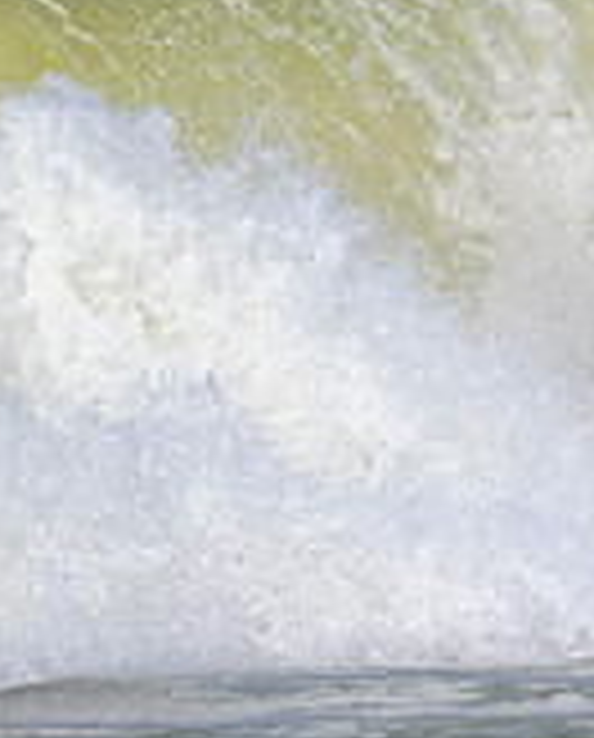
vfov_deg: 0.7
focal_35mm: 2648
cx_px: 1260
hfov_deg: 0.6
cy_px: 124
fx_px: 57975
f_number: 11
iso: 400
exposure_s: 1/2000
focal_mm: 800
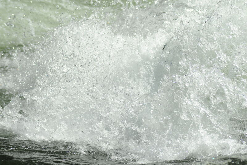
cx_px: 124
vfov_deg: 5.5
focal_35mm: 250
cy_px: 82
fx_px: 1714
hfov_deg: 8.2
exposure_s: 1/1250
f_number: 8
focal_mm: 250
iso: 500
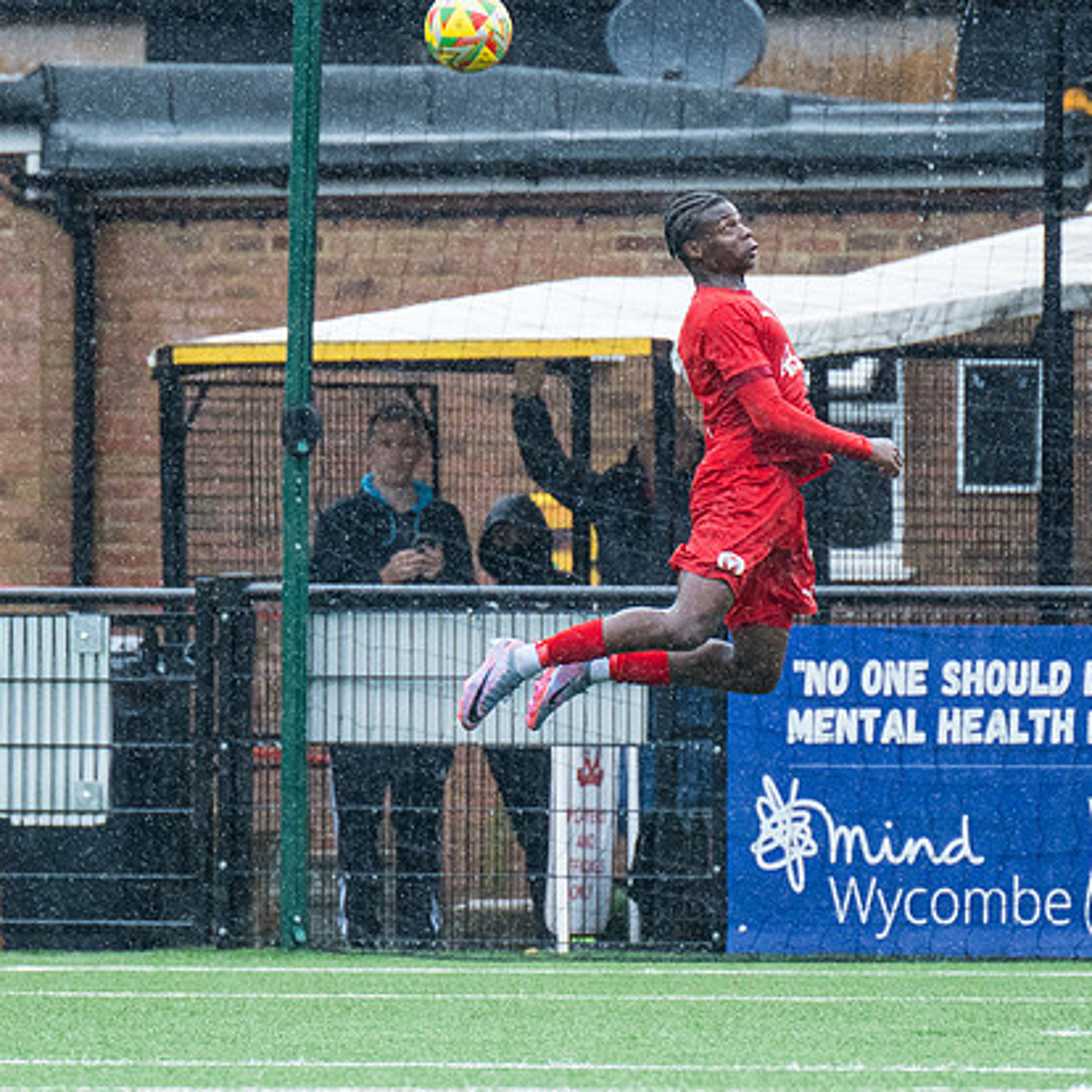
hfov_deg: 2.1
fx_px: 29302
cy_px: 678
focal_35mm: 821
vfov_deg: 2.1
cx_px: 606
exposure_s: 1/1600
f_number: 4
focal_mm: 280
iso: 1000
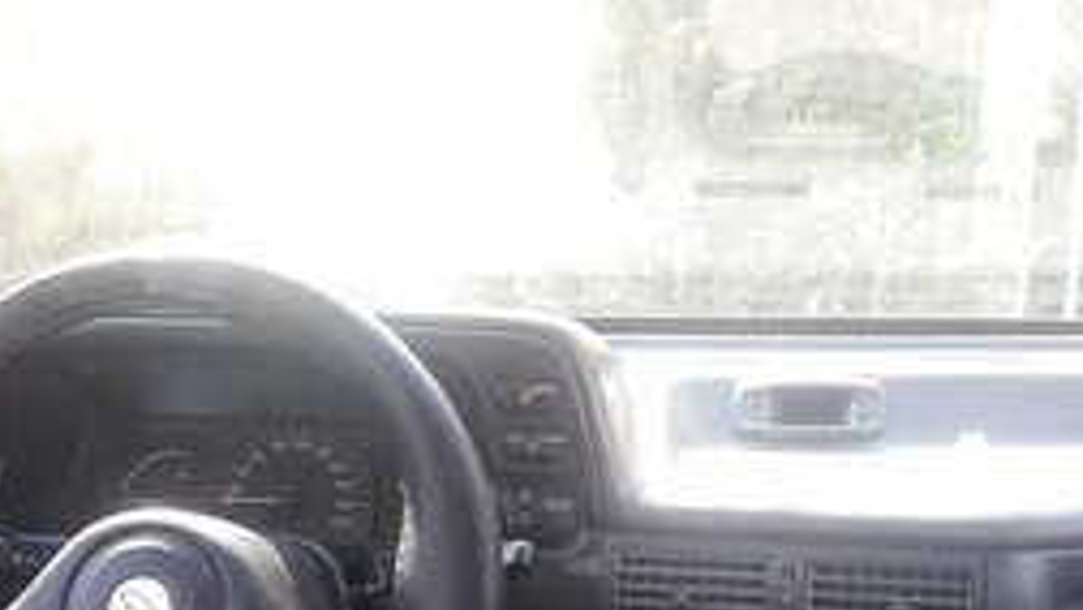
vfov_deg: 18.7
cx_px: 619
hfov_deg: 34.8
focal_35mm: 60
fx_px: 1724
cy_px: 786
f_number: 1.9
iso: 40
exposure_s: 1/50
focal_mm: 3.7
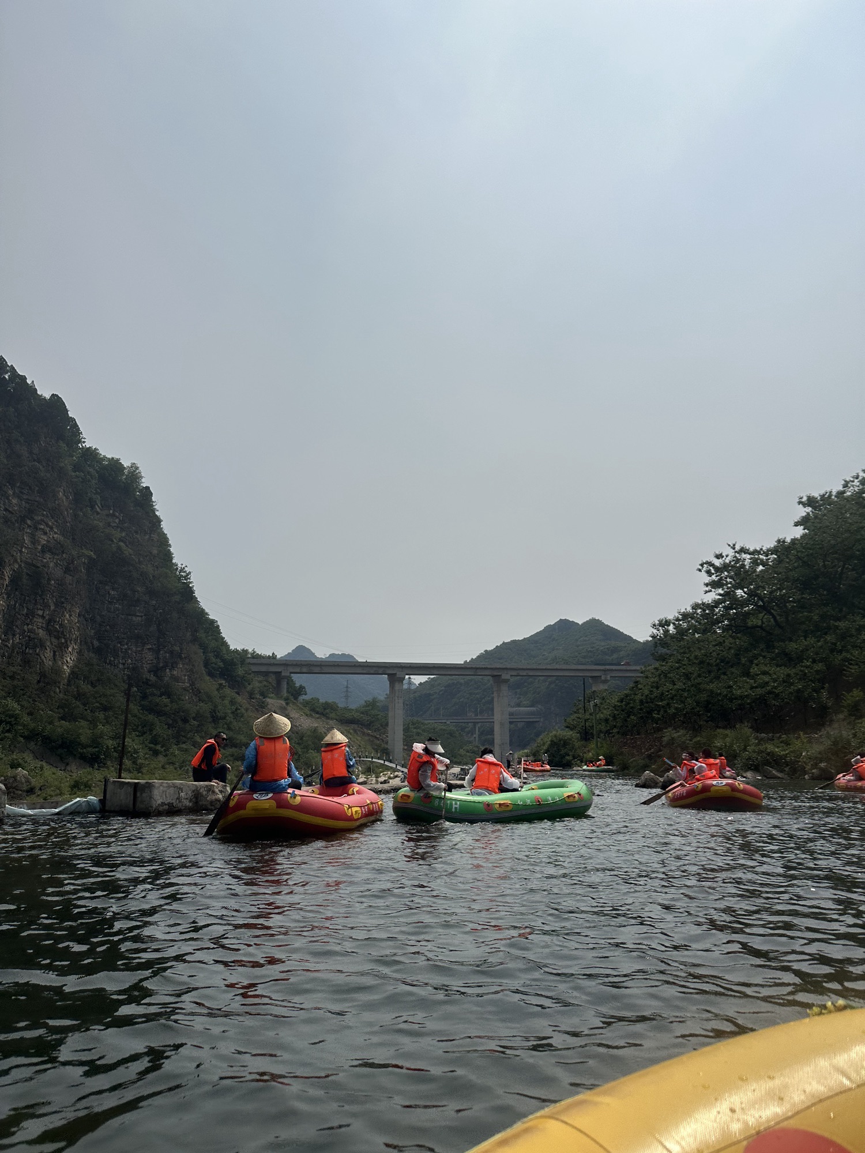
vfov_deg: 71.6
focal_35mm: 24
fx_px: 800
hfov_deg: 56.8
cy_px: 576
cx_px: 432
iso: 80
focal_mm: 6.86
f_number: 1.78
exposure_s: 1/18519
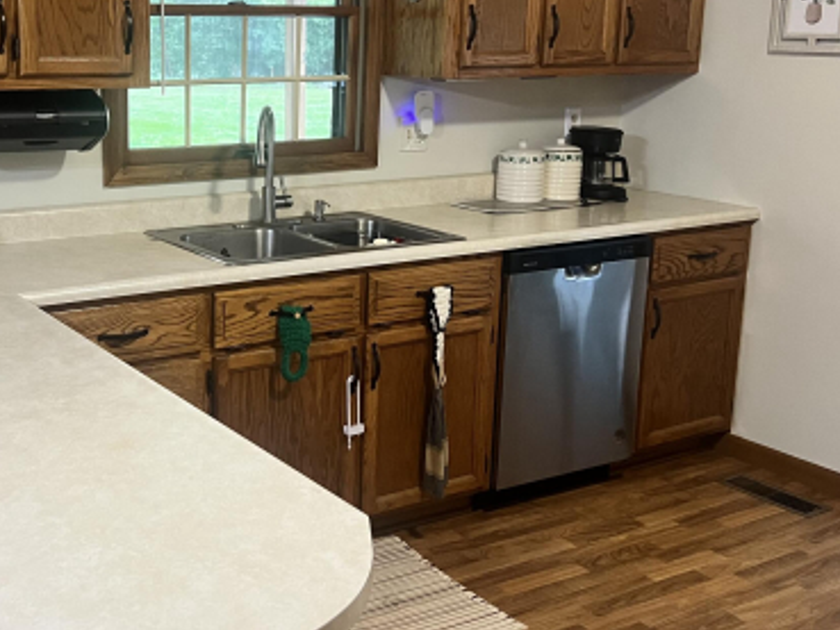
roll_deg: -0.2
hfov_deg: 39.4
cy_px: 239
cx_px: 217
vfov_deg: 30.8
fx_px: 1141
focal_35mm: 47
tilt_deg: -11.8
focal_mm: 5.7
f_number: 1.5
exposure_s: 1/60
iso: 400
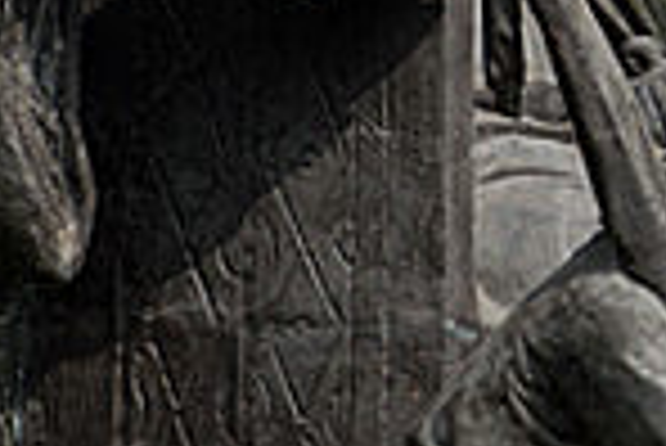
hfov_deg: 3.5
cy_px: -101
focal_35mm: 579
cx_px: 1195
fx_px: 10714
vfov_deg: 2.4
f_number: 5.6
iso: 100
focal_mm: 75
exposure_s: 1/400
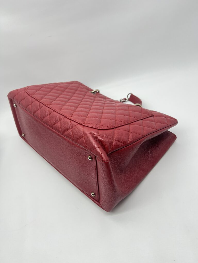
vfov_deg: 67.3
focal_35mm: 26
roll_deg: +17.5
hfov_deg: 53.1
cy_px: 132
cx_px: 99
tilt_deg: -42.2
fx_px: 198
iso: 40
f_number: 1.5
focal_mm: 5.7
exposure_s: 1/100
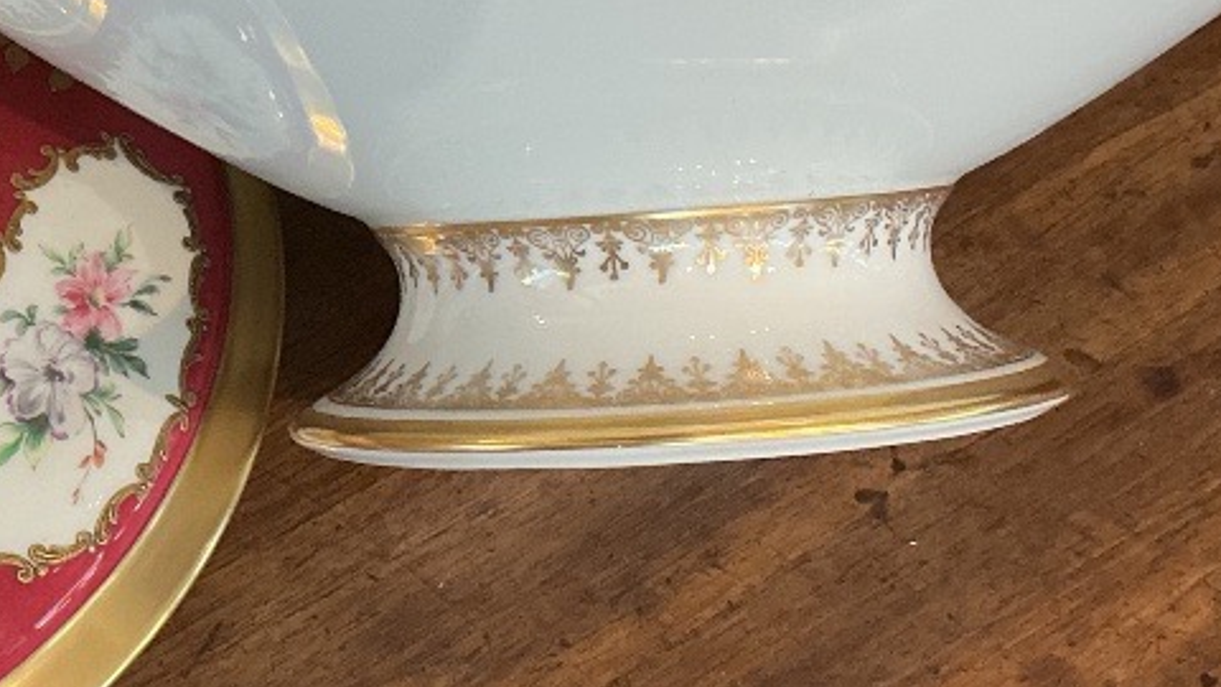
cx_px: 277
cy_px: 183
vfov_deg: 15.2
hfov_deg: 26.4
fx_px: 2558
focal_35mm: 79
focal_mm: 3
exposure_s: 1/60
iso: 125
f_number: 1.8
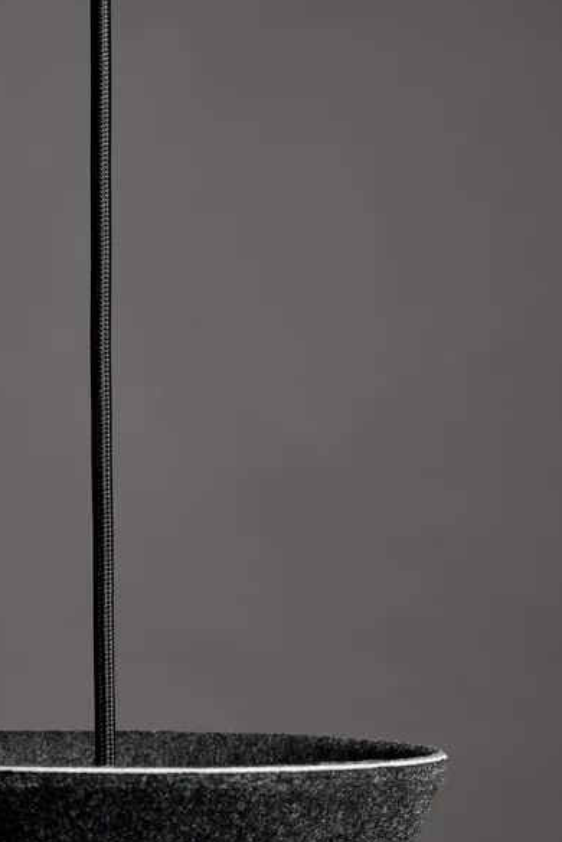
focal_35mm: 119
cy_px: 501
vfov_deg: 17.2
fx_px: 2783
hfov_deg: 11.5
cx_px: 98
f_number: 8
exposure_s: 1/100
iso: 200
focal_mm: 58
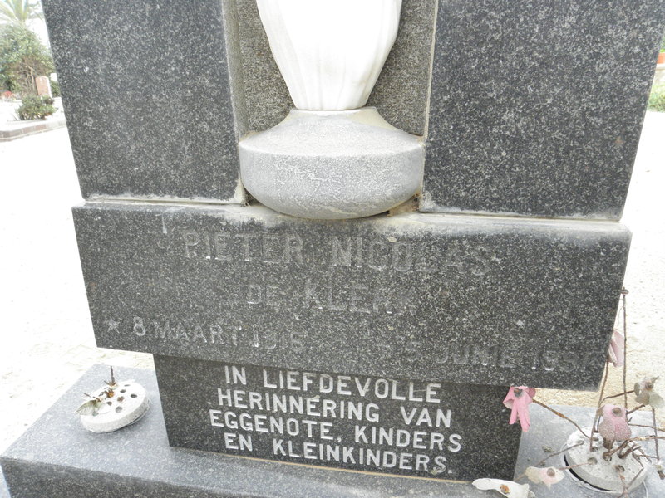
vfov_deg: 51.4
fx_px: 519
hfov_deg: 65.3
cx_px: 332
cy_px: 249
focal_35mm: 27
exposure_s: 1/160
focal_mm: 4.83
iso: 200
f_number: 5.6
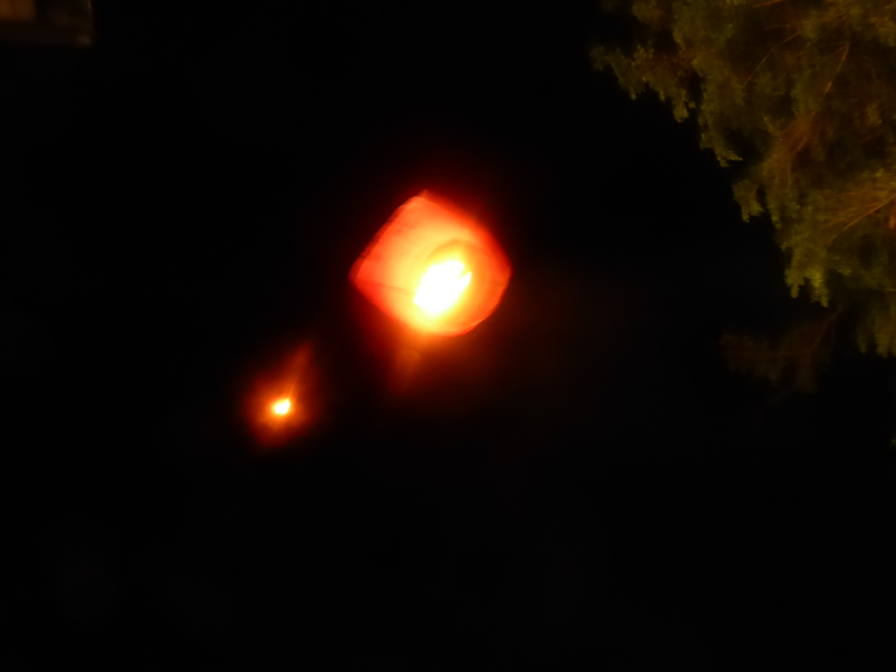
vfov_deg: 54.9
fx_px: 647
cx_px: 448
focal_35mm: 25
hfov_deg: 69.4
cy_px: 336
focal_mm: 4.3
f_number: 3.3
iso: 800
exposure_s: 1/5
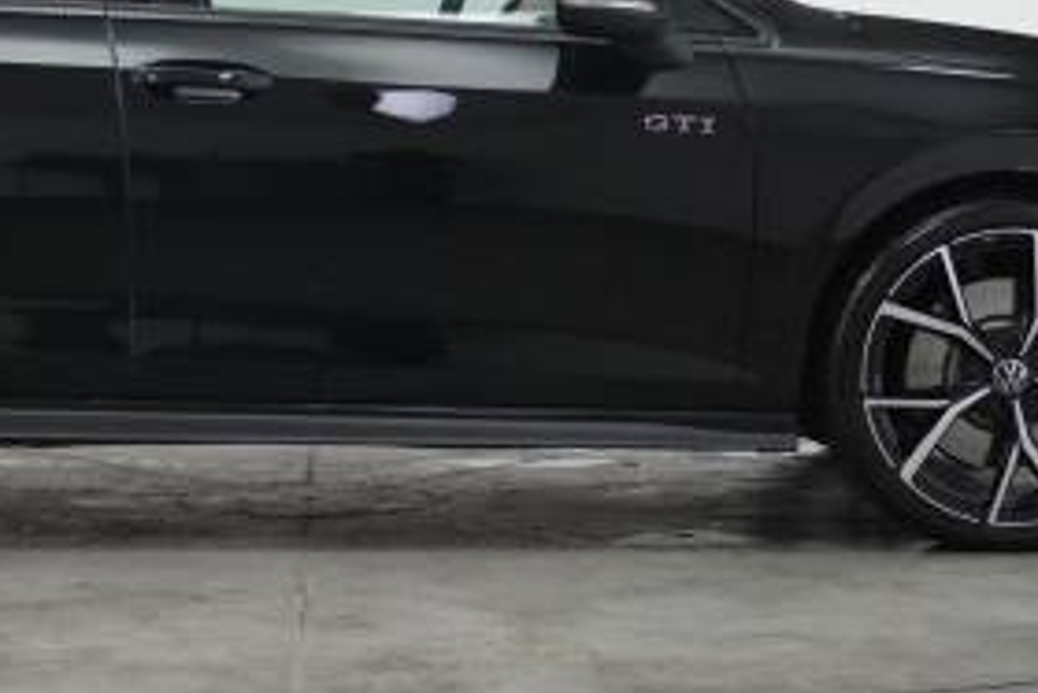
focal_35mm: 106
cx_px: 278
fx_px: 3062
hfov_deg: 19.1
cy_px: 185
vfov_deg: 12.9
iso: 2500
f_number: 5
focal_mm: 31
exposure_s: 1/160
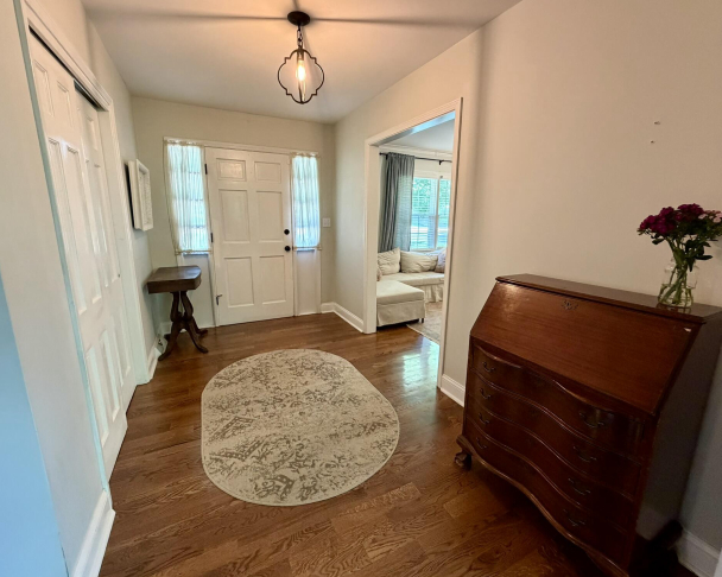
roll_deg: -0.9
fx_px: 320
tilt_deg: -12.5
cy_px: 281
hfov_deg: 96.8
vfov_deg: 84.0
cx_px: 364
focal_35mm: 15
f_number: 2.2
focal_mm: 2.22
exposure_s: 1/60
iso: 400
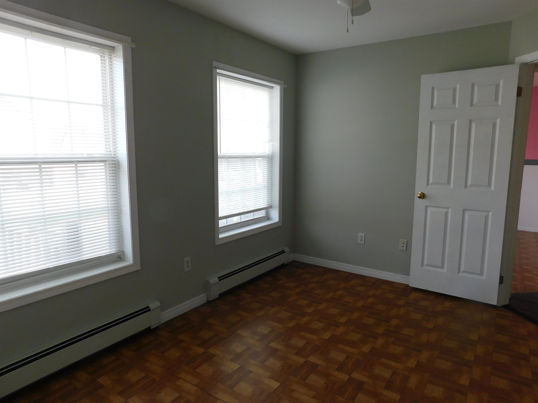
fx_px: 357
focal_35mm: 23
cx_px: 269
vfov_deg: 58.9
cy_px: 202
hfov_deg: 73.9
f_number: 3
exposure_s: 1/50
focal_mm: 4
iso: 125
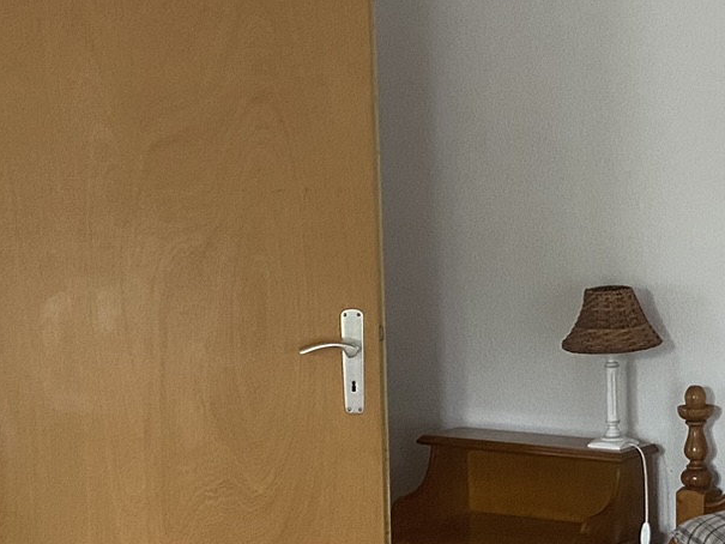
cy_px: 362
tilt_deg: -4.0
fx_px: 1843
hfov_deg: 21.6
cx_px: 687
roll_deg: +0.2
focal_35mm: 88
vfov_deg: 16.7
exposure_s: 1/60
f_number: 1.8
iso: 400
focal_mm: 4.25
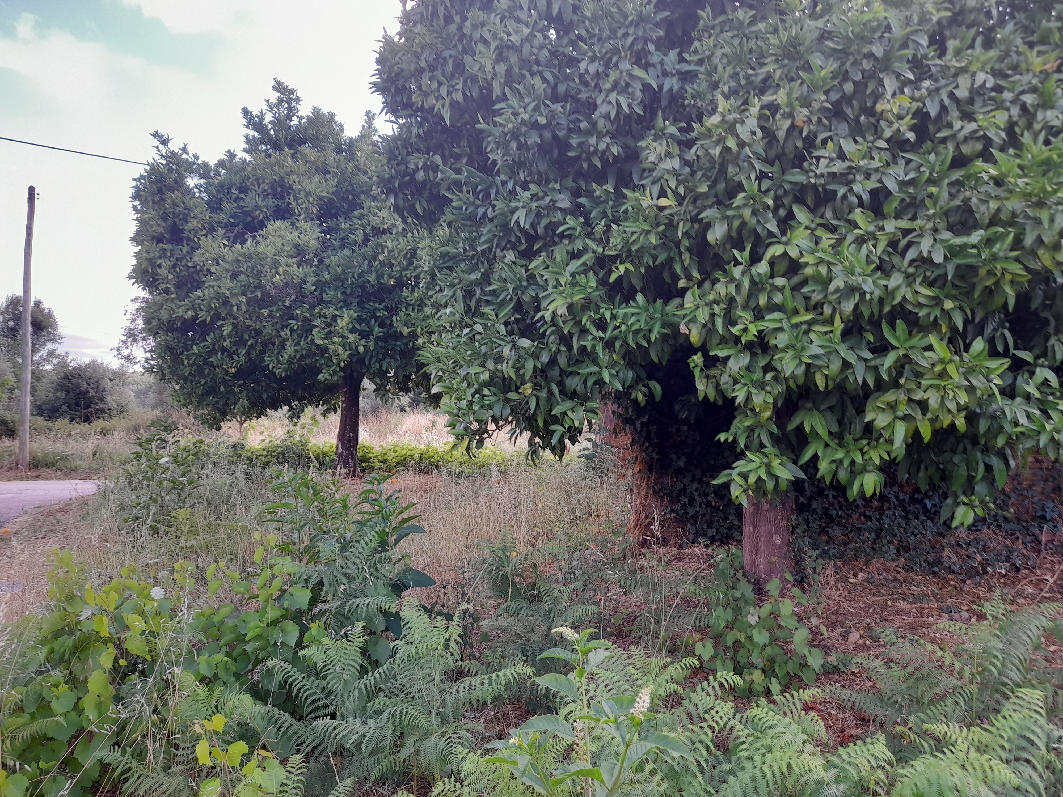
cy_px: 398
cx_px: 532
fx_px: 768
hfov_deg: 69.4
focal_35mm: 25
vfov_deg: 54.9
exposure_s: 1/50
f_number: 2
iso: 20
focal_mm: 4.6
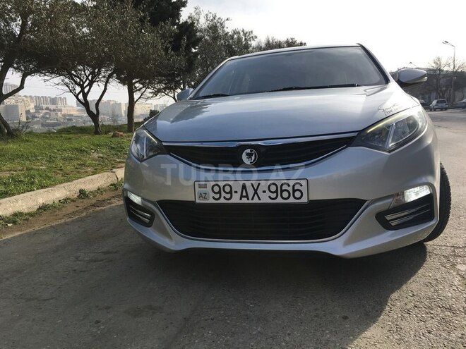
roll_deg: +2.0
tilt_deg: -9.1
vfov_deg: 48.2
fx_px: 390
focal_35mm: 29
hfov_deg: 61.7
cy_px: 174
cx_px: 233
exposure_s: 1/1261
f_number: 2.2
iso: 25
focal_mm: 4.15
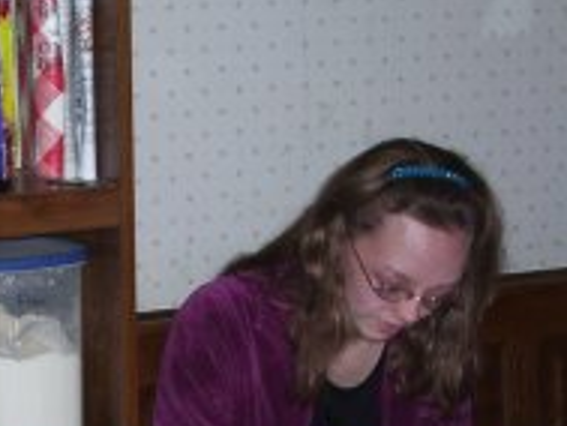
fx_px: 2065
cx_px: 24
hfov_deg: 15.4
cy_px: 492
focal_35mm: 126
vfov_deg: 11.6
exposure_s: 1/60
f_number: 3.4
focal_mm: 8.6
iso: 80
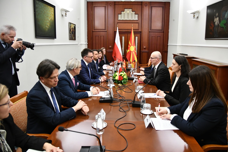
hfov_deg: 71.5
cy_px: 74
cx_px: 119
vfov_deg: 51.3
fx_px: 158
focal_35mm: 25
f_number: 4.5
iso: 5000
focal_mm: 24
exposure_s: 1/125
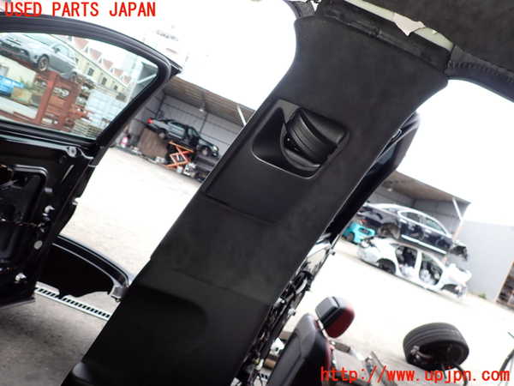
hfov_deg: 69.4
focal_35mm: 25
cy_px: 193
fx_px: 371
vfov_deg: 54.9
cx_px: 257
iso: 100
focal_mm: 4.5
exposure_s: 1/250
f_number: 2.8
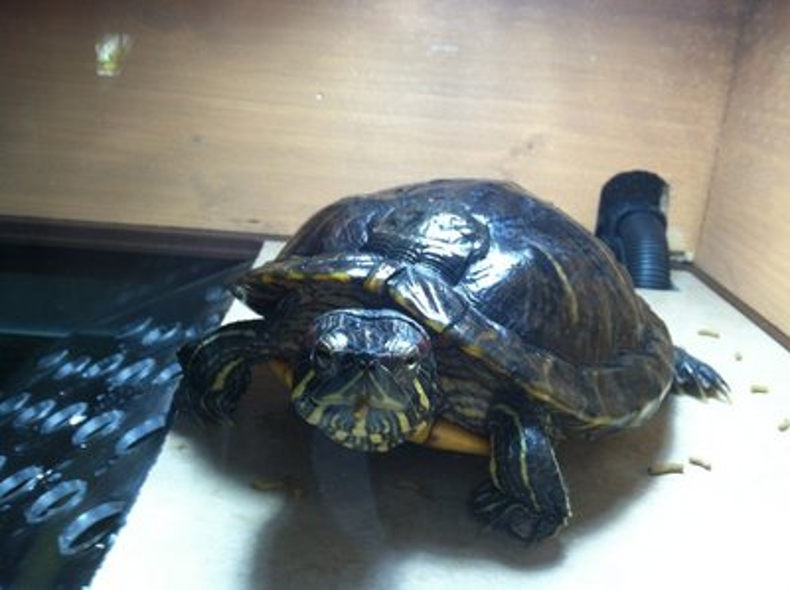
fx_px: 798
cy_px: 295
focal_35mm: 35
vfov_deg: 40.6
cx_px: 395
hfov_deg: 52.7
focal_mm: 3.85
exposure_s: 1/15
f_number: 2.8
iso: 125
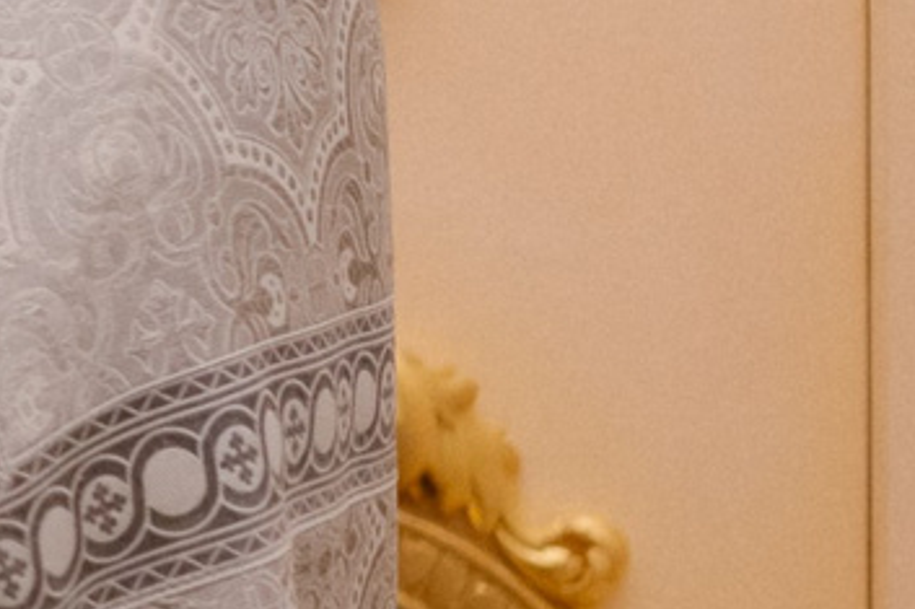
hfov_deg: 7.6
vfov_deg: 5.4
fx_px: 6453
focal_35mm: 254
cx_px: -1174
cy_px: -180
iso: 800
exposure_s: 1/250
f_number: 2
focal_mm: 35
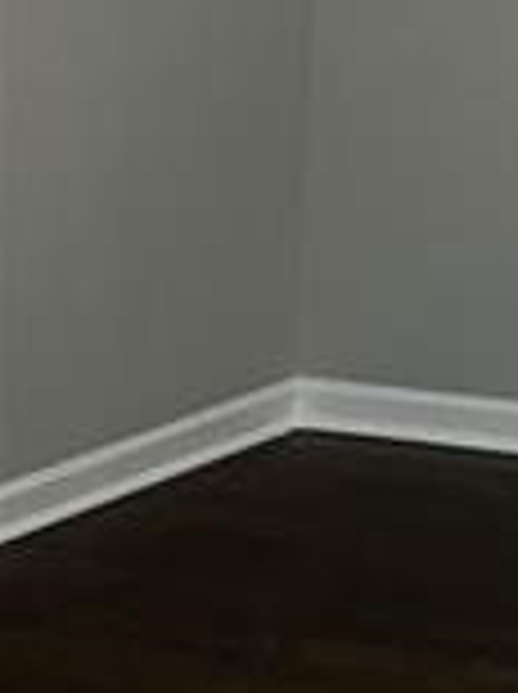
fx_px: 2601
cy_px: -477
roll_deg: -0.1
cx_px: 1293
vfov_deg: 13.8
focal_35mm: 130
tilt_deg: +4.3
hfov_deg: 9.8
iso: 250
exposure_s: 1/60
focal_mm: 5.1
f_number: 1.6
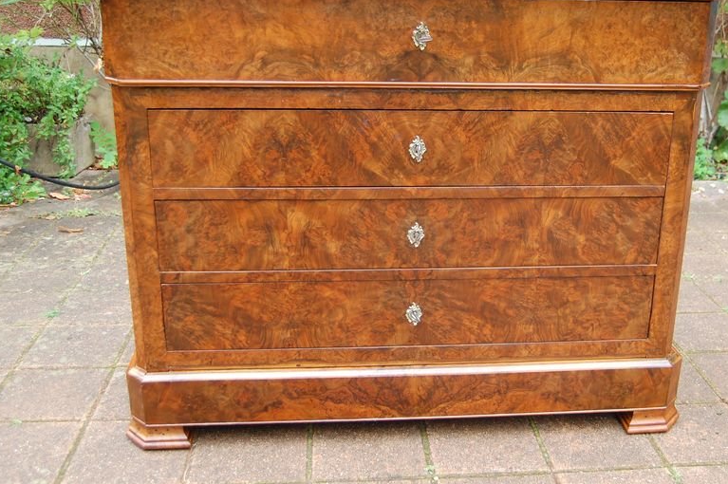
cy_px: 207
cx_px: 405
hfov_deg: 47.8
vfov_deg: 32.8
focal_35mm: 41
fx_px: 820
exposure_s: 1/60
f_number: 4
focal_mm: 23
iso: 400
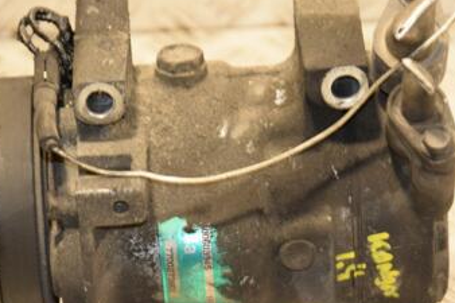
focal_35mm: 213
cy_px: 179
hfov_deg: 9.7
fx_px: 2691
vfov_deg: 6.4
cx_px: 168
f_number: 5.3
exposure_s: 1/80
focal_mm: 80
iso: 800
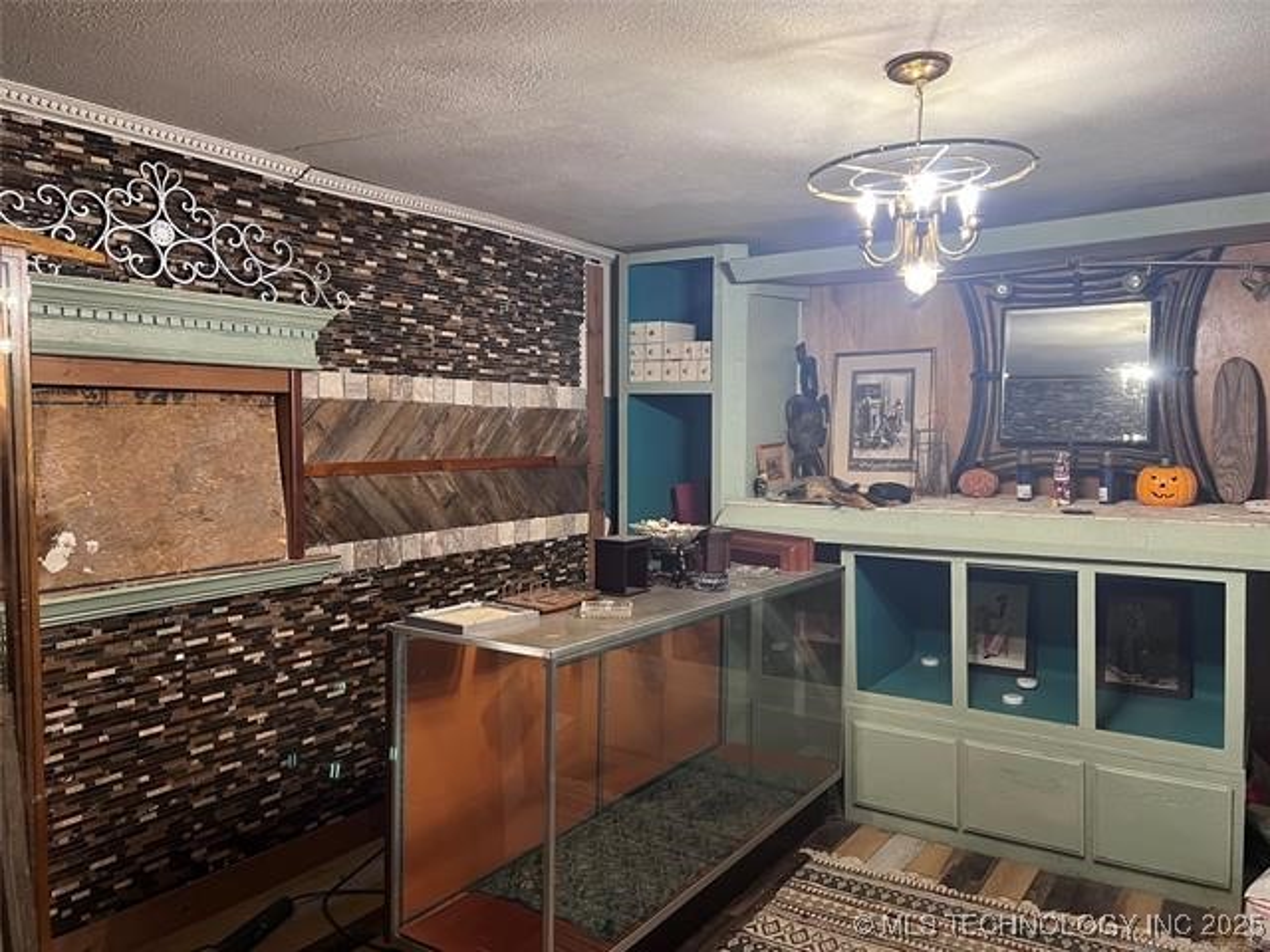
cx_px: 635
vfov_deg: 53.1
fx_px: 954
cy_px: 476
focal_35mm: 26
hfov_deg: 67.3
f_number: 1.5
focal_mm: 5.7
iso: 500
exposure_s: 1/60
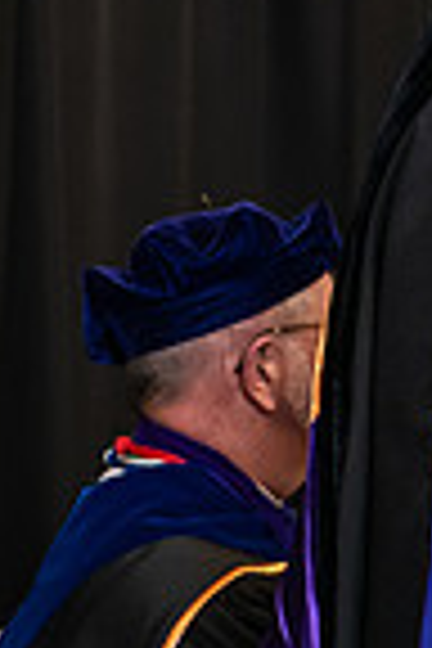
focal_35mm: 282
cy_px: 191
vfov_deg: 7.3
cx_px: 1035
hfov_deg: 4.8
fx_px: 5076
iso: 1600
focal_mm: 70
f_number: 5
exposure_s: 1/125
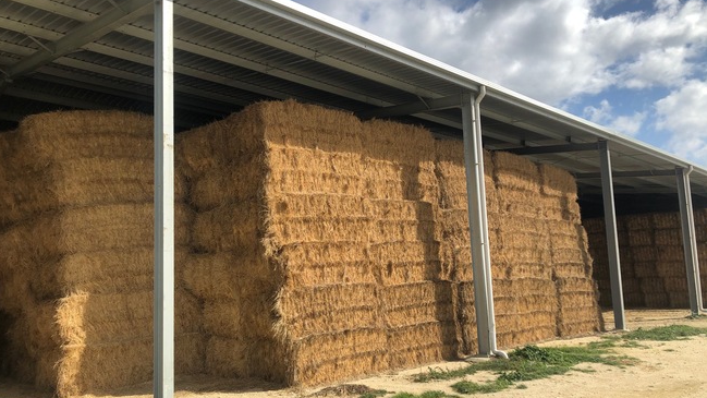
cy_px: 219
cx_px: 349
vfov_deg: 37.7
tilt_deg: +8.1
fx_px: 581
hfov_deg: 62.6
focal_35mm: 31
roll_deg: +1.2
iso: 20
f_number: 1.8
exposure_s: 1/1919
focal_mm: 3.99
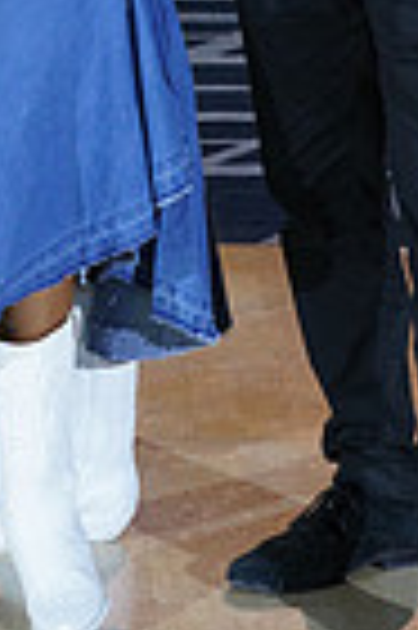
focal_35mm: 216
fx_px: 3771
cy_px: -508
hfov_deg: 6.3
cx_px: -79
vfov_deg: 9.1
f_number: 5.6
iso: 1600
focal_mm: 52
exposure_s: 1/200
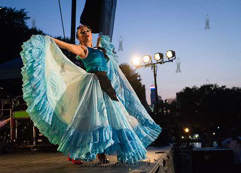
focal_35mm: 50
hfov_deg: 38.6
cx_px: 101
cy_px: 80
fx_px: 343
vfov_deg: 28.4
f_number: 2.8
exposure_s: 1/800
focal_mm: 44
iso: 4000
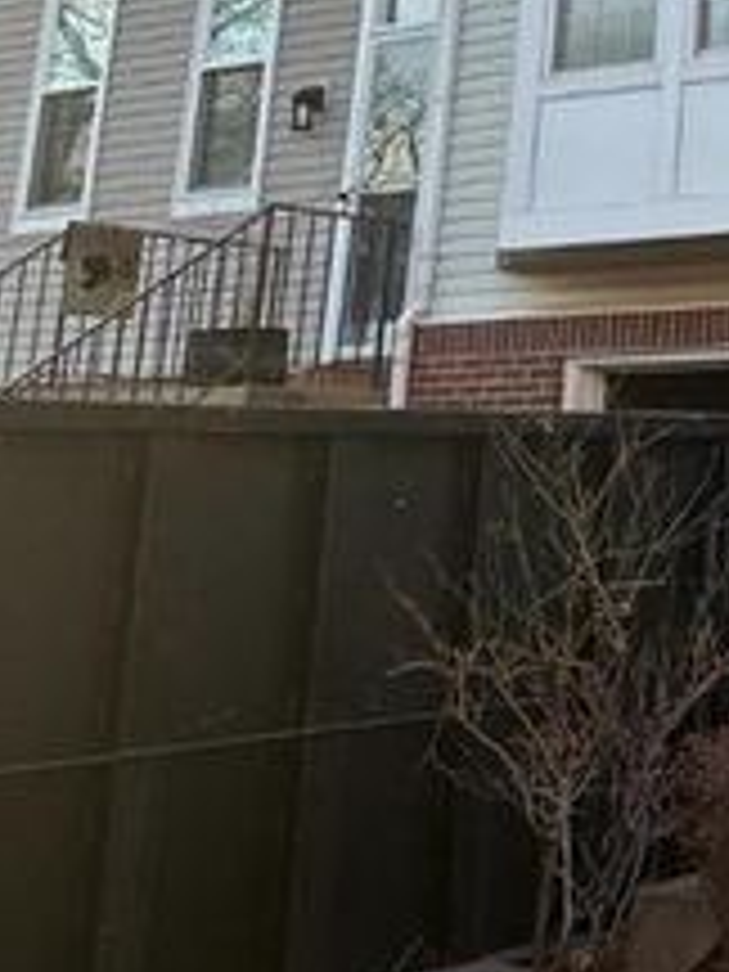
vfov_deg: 24.3
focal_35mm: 74
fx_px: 2078
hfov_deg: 17.7
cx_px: 1116
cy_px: -142
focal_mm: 6.86
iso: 80
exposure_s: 1/604
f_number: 1.78
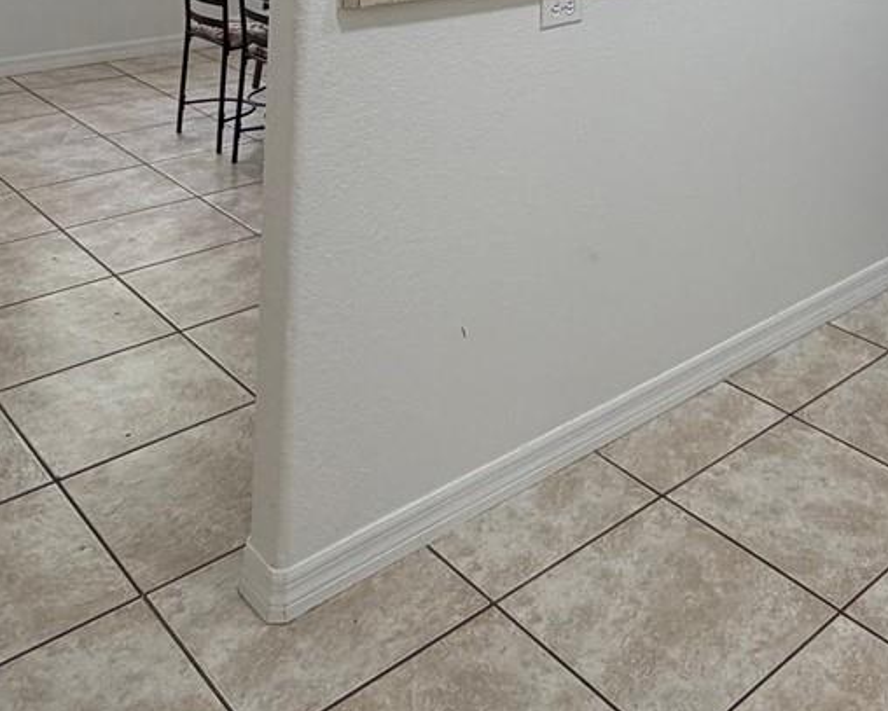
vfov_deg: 28.5
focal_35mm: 43
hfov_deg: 41.7
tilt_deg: +0.2
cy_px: -218
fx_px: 1131
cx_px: 657
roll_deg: -1.3
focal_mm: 2.22
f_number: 2.2
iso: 200
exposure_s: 1/120
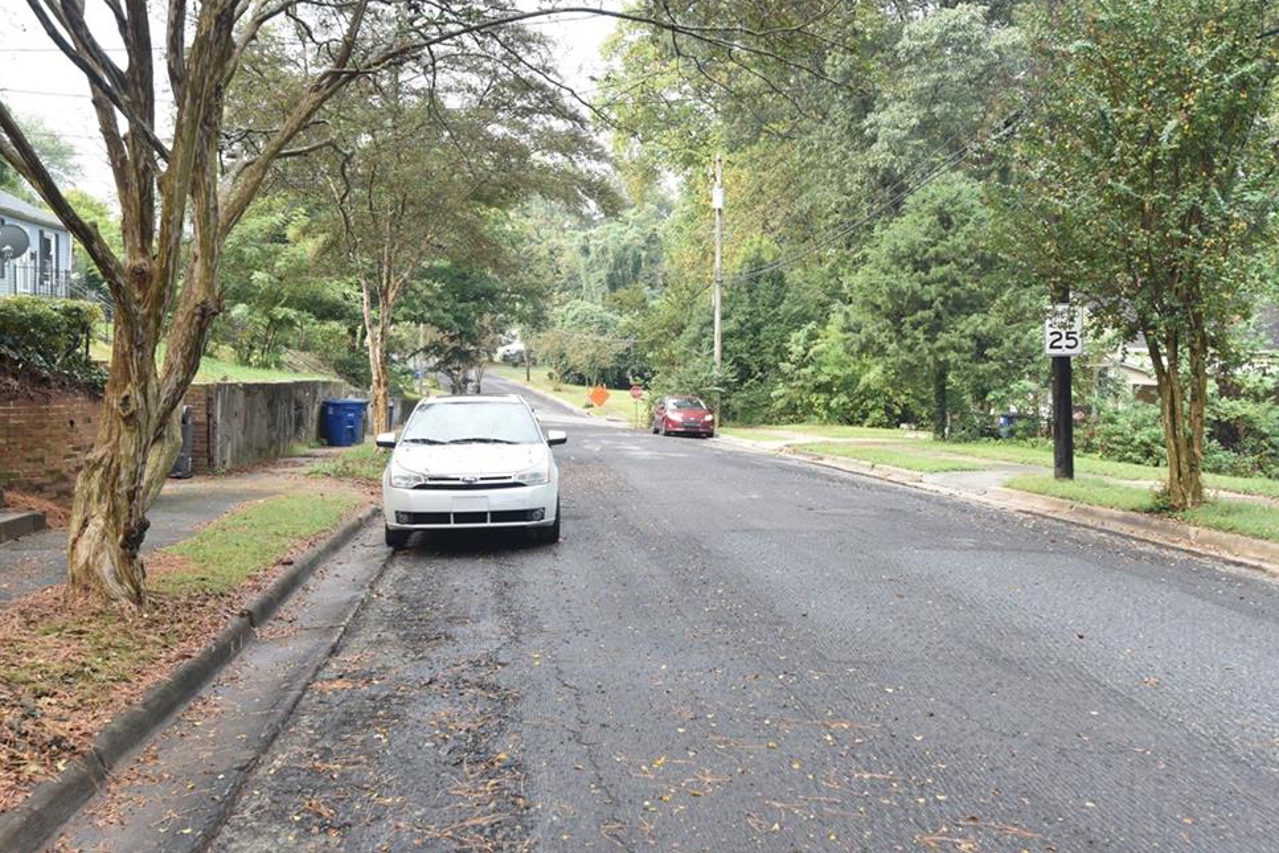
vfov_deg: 36.9
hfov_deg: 53.1
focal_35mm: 36
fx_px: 1279
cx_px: 648
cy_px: 423
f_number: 8
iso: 800
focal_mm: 34
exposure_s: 1/250
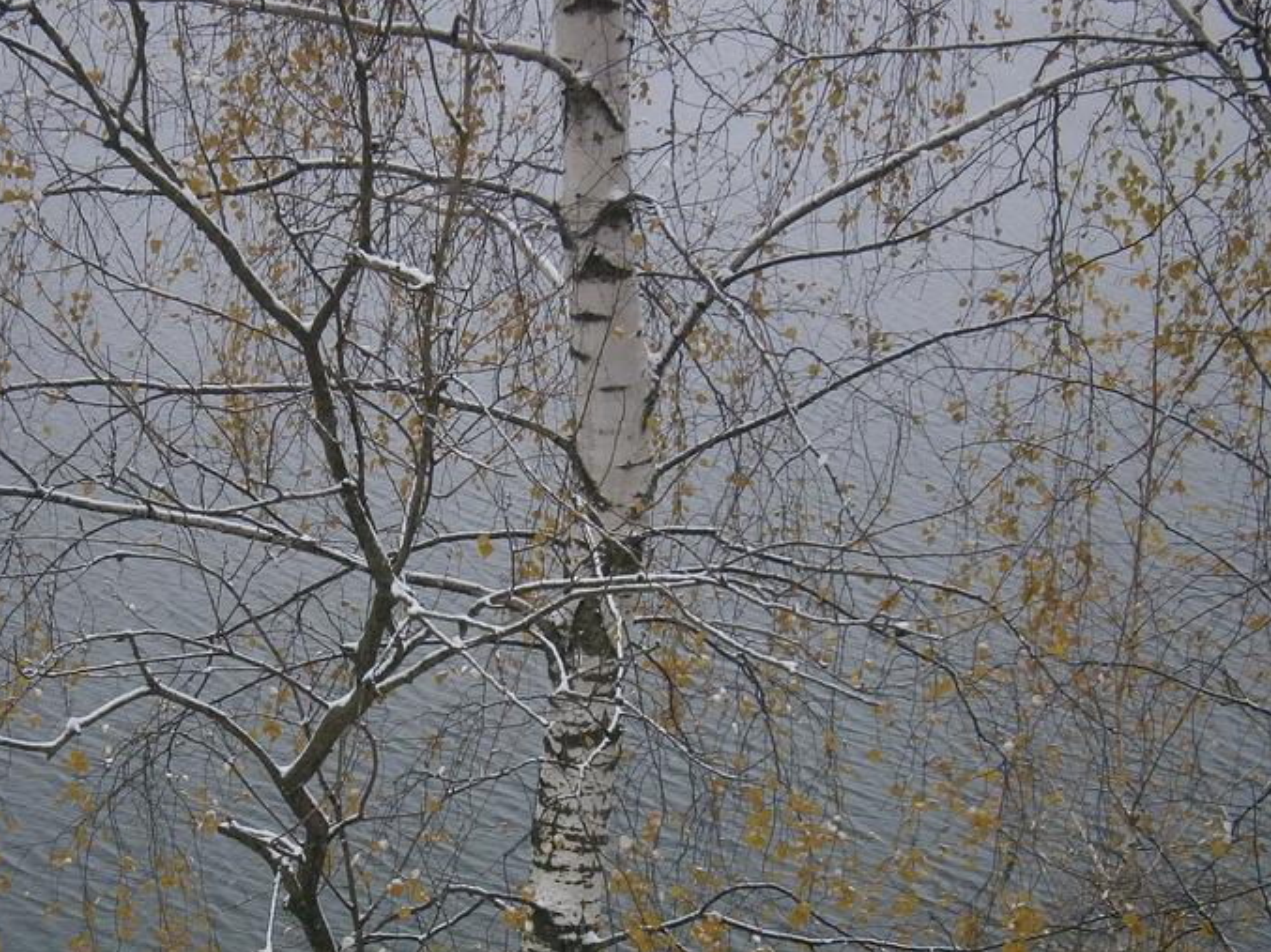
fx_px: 3229
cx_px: 510
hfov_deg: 22.2
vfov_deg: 16.7
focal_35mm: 88
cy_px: 591
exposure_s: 1/160
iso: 80
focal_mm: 8.3
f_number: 3.4
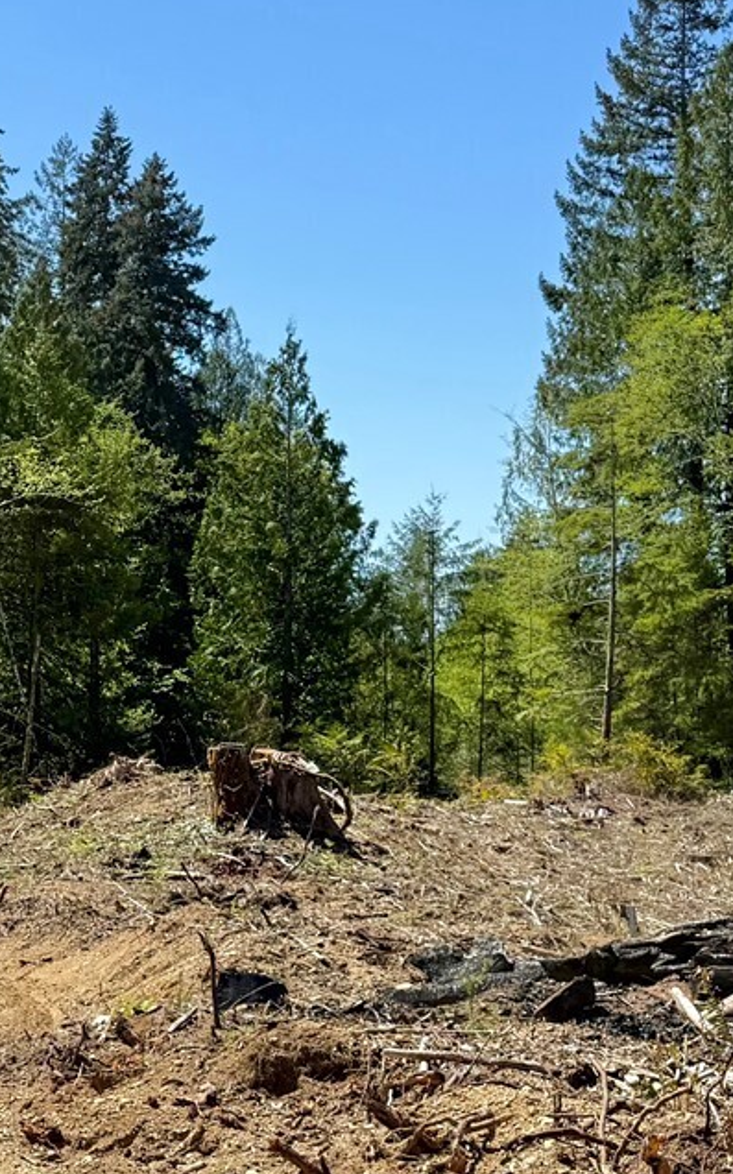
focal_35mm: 64
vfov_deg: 31.9
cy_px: 700
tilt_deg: +0.7
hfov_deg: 18.7
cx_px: -242
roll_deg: -1.2
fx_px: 2047
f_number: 1.78
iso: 80
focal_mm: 6.76
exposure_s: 1/3279
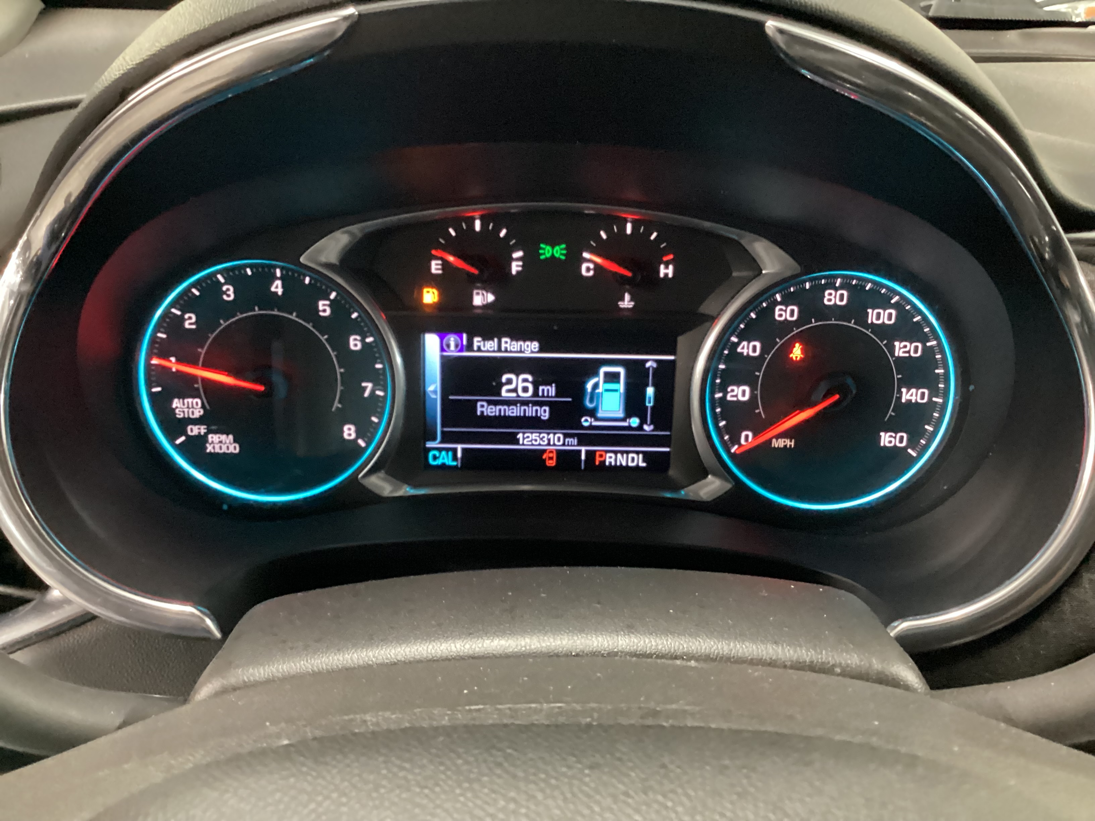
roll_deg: -0.6
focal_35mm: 31
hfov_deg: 58.4
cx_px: 548
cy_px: 410
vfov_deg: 45.4
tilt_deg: -26.3
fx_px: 981
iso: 640
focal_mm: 3.3
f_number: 2.4
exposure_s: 1/20
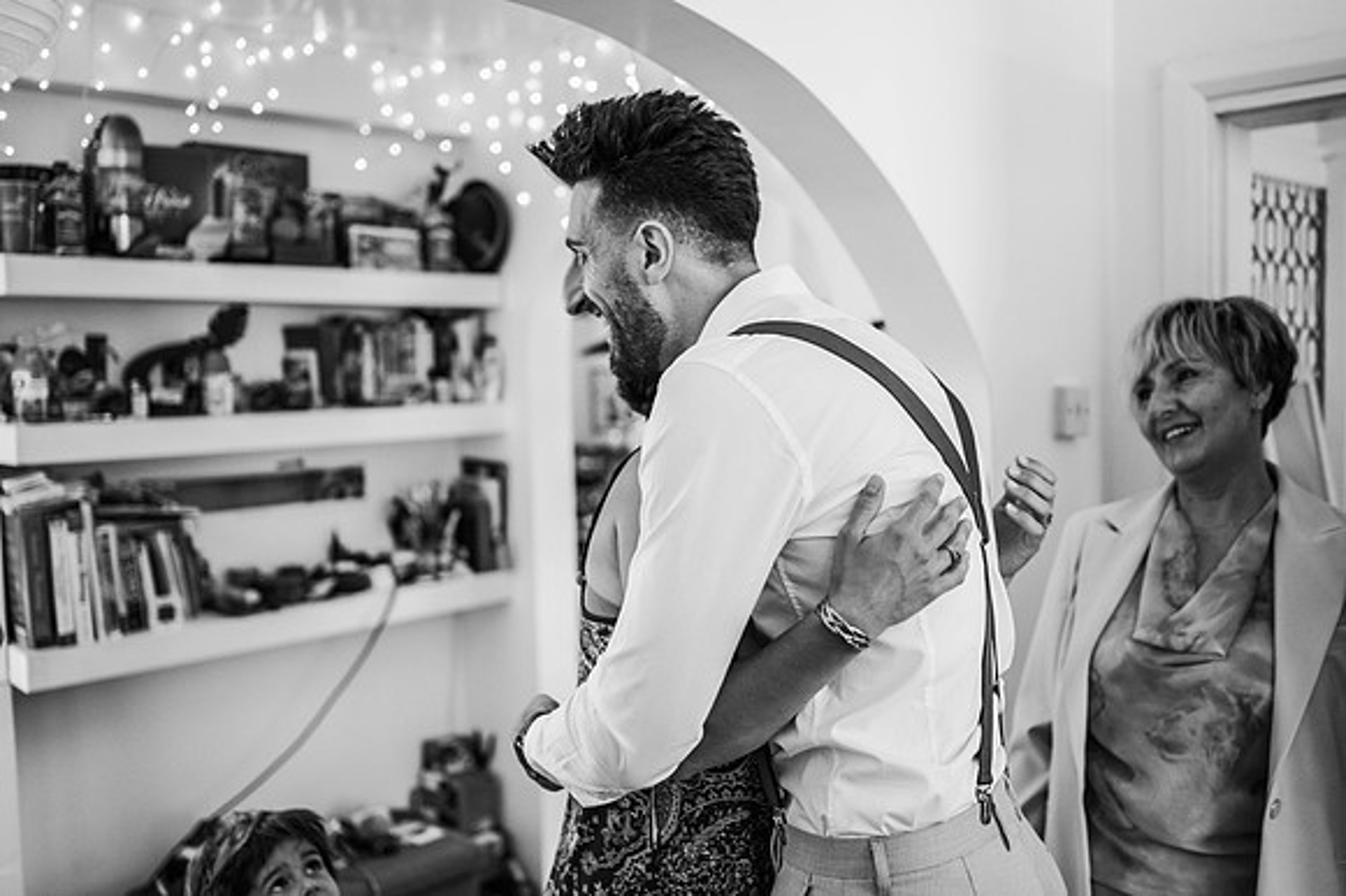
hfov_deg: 54.5
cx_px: 673
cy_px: 448
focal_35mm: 35
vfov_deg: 37.8
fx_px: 1308
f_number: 2
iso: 360
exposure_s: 1/200
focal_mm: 35
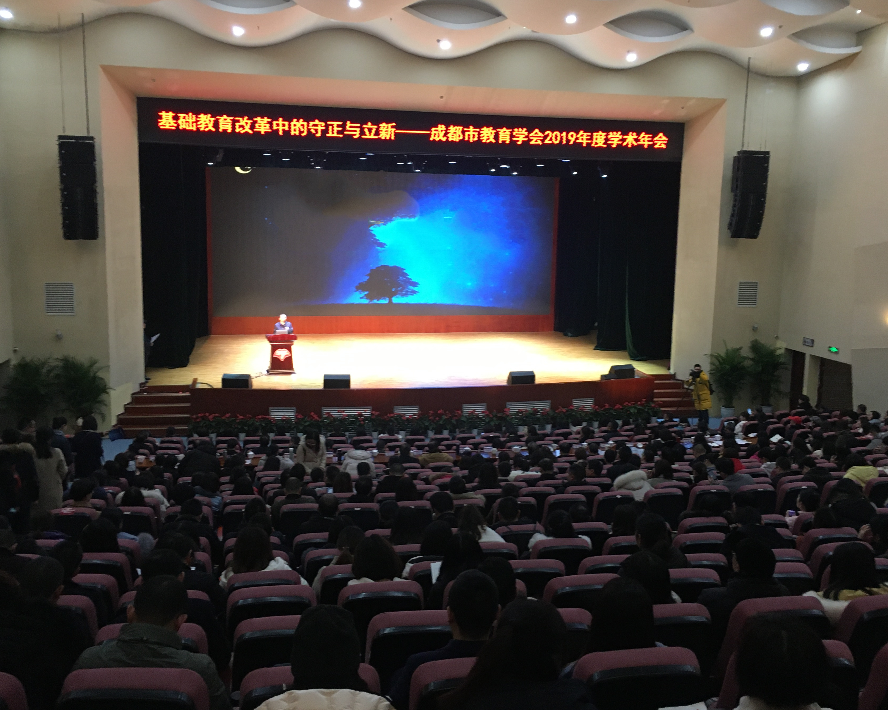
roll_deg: -1.1
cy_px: 315
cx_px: 468
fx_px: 893
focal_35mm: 34
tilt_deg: -7.0
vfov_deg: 43.3
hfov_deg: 52.8
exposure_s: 1/33
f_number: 2.2
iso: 160
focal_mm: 4.15
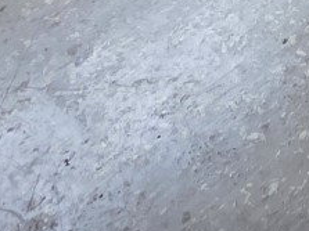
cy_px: -444
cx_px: 549
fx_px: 749
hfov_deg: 18.5
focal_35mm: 84
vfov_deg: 11.4
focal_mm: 2.2
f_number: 1.9
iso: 125
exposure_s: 1/120
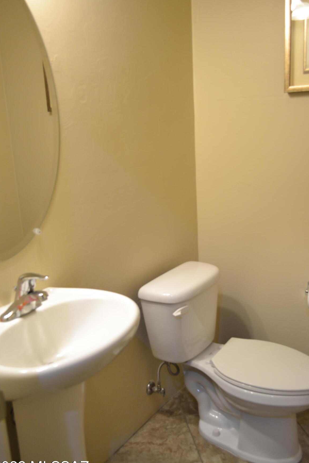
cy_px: 225
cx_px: 158
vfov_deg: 60.3
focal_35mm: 31
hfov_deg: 42.3
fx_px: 399
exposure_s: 1/20
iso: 400
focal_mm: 18
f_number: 3.5
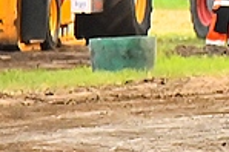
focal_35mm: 1576
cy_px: -170
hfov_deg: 1.3
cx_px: 584
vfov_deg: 0.9
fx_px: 10012
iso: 3200
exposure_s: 1/640
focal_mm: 195
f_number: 5.6
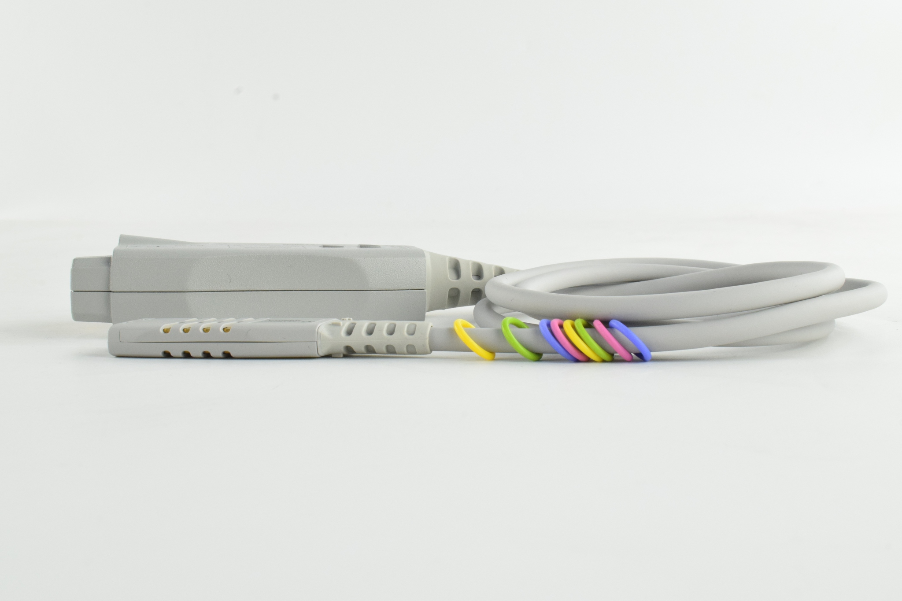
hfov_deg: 43.6
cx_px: 451
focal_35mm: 45
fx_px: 1127
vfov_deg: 29.9
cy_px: 300
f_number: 22
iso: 1600
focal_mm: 30
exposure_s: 1/30
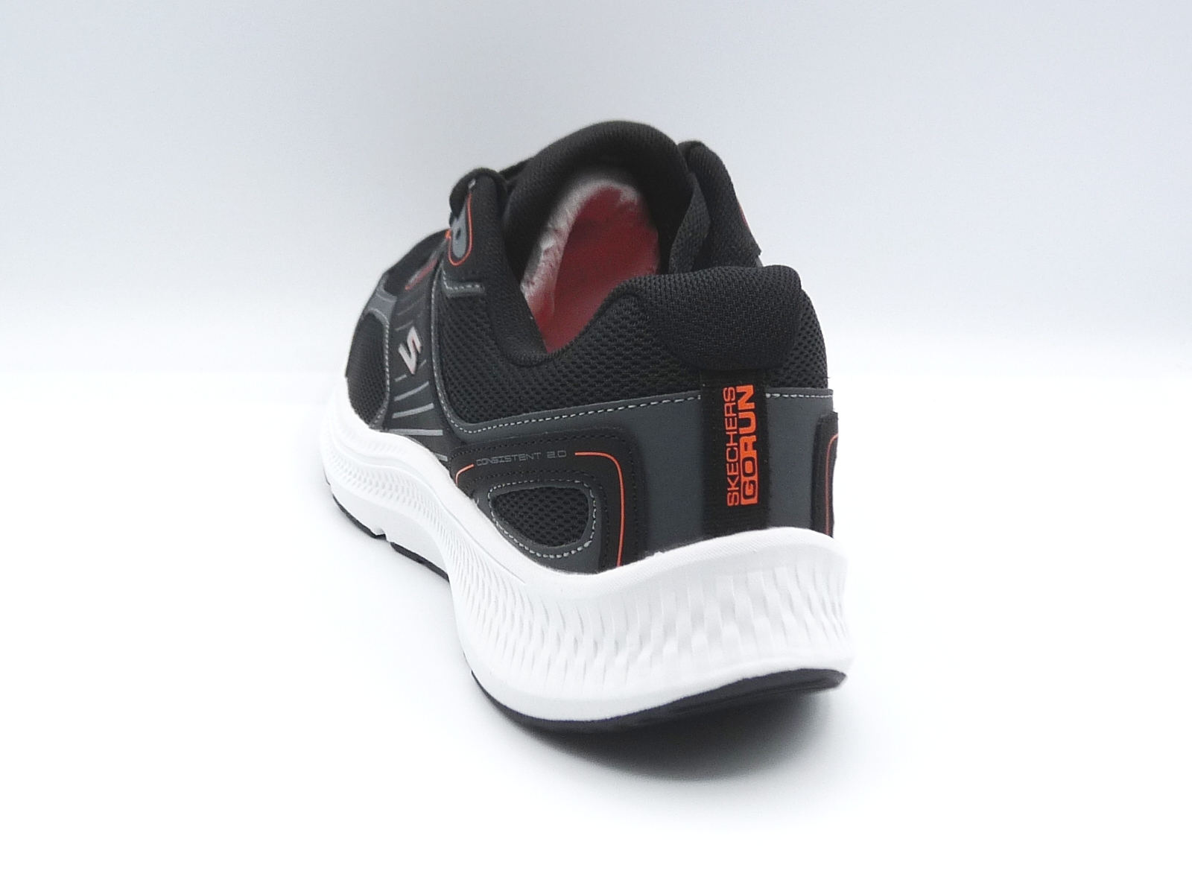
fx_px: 1756
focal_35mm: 51
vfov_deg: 28.6
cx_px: 596
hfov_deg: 37.5
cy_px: 447
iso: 100
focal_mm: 5.1
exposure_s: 1/160
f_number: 4
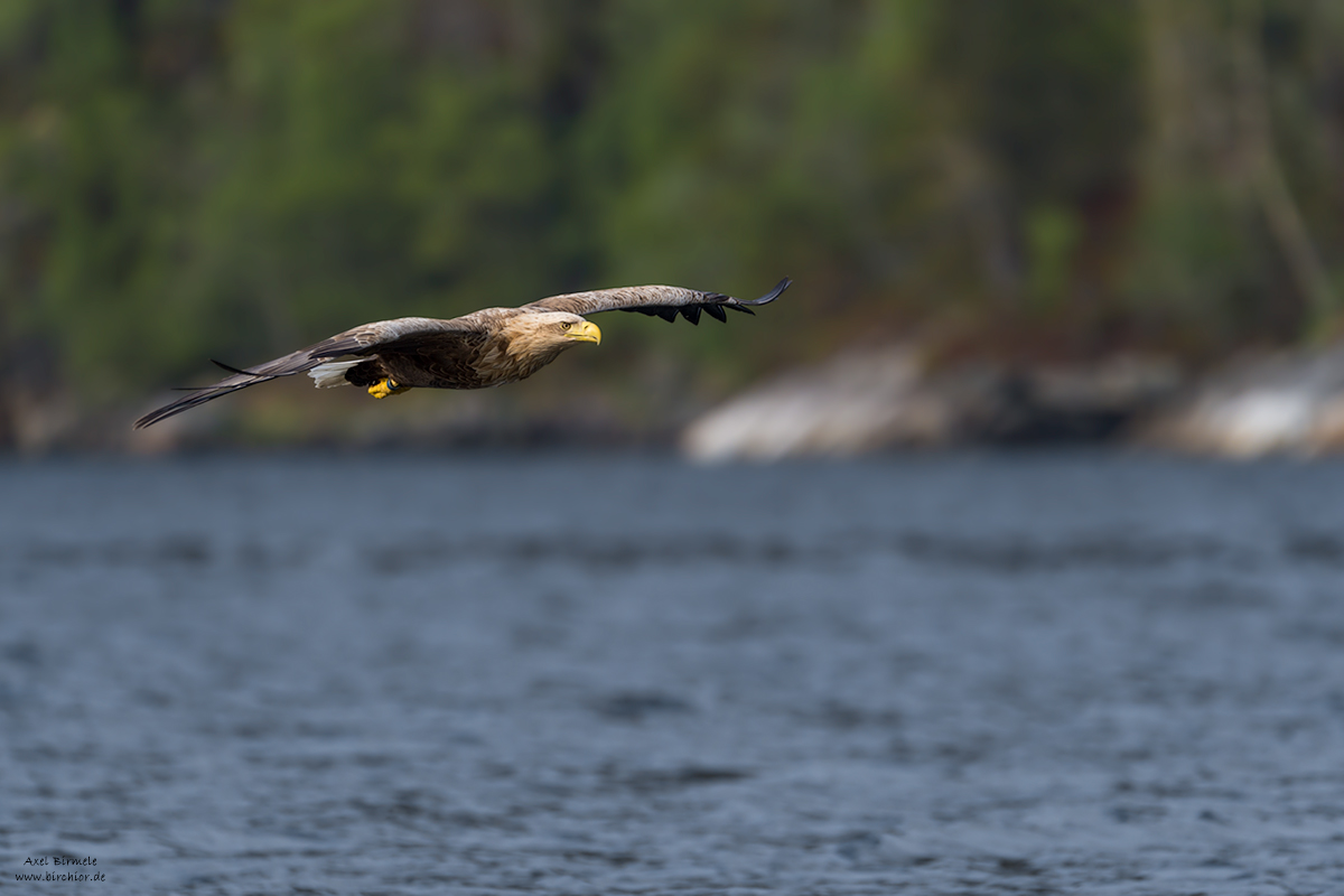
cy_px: 448
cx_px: 672
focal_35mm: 500
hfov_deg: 4.1
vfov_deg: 2.7
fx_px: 18665
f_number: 5.6
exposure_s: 1/2000
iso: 320
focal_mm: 500
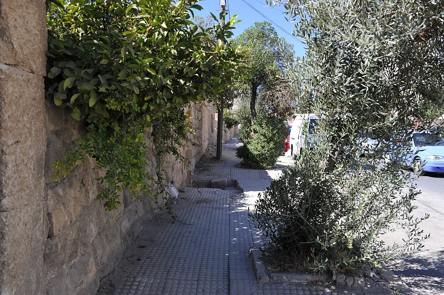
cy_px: 148
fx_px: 394
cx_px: 222
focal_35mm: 32
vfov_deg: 41.1
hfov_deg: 58.7
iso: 200
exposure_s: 1/250
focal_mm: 32
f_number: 8
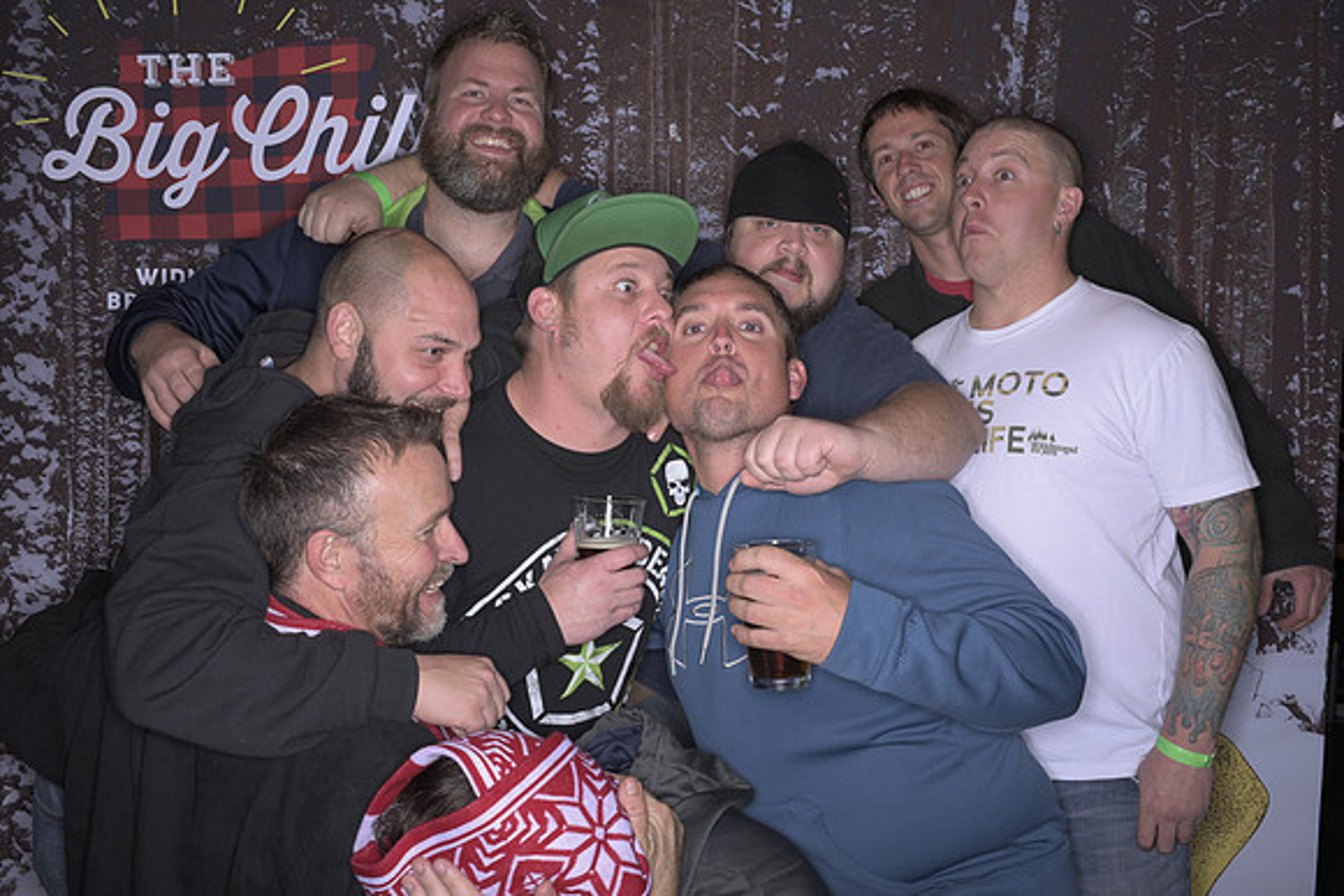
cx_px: 672
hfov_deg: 54.4
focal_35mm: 35
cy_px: 448
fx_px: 1307
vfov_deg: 37.9
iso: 64
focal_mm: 35
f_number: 11
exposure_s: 1/250
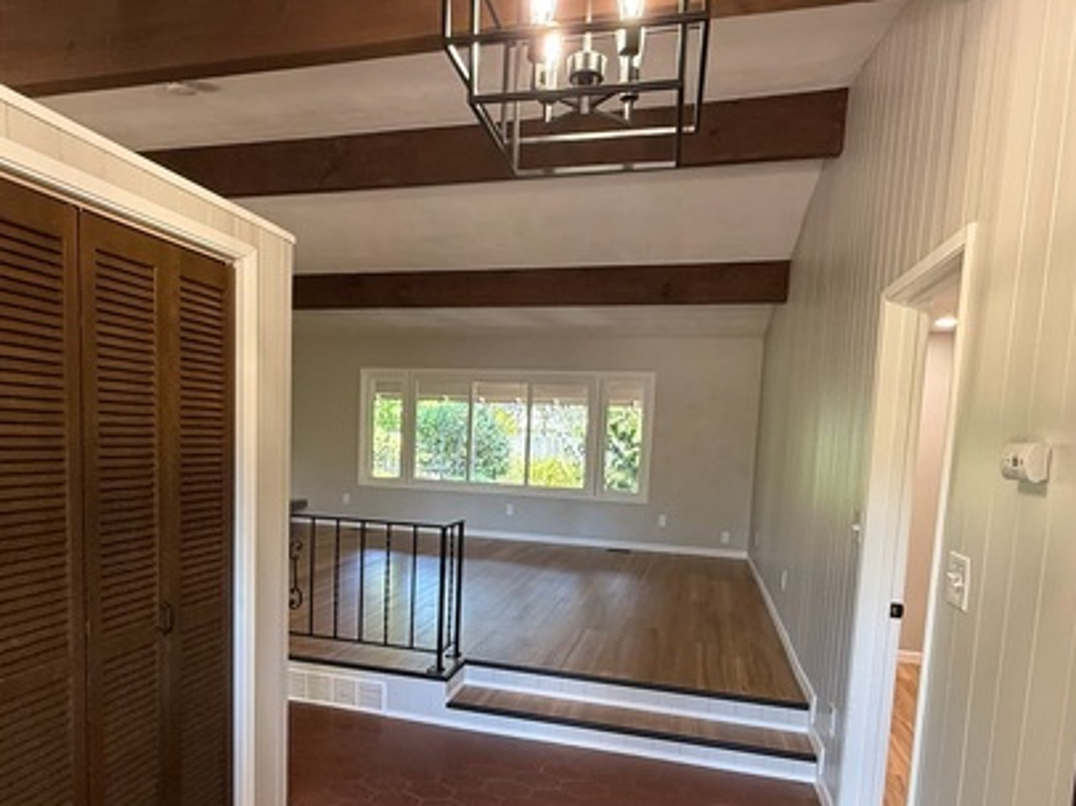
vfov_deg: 58.1
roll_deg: -2.4
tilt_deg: -5.2
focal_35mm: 23
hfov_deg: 73.9
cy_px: 504
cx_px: 502
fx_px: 715
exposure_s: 1/120
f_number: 2.2
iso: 400
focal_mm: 2.22
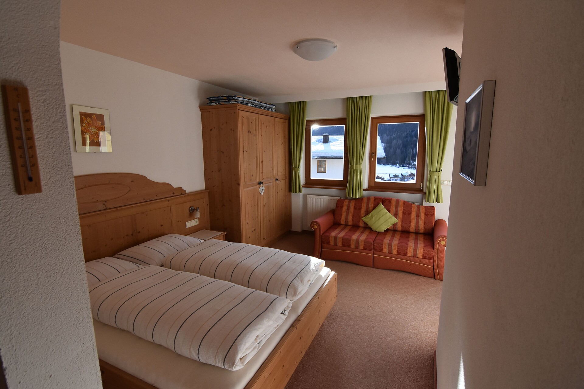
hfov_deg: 95.0
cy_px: 194
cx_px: 292
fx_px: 268
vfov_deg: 72.1
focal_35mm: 16
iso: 800
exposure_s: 1/320
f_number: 8
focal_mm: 11
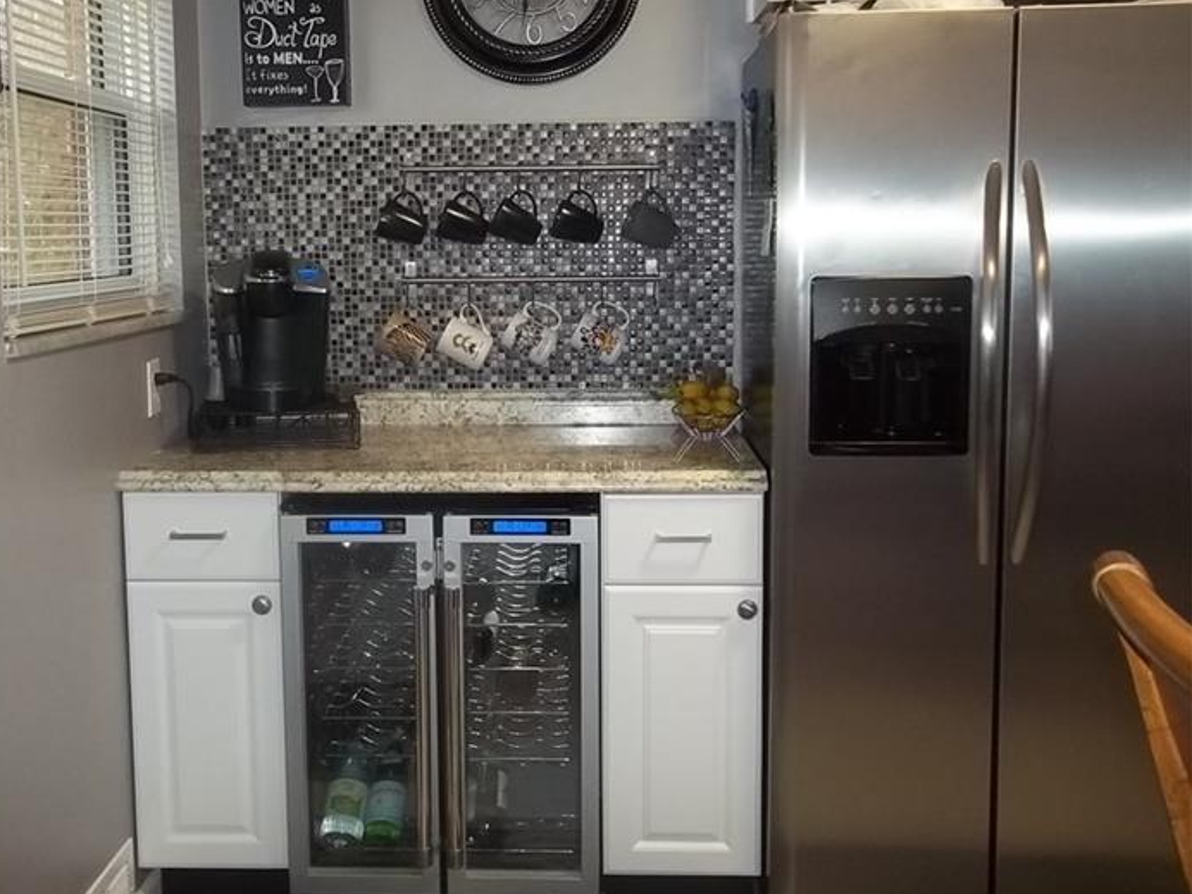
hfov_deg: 50.0
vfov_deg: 38.6
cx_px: 505
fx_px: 1274
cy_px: 401
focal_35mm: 37
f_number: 2.9
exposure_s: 1/30
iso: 160
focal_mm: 5.7
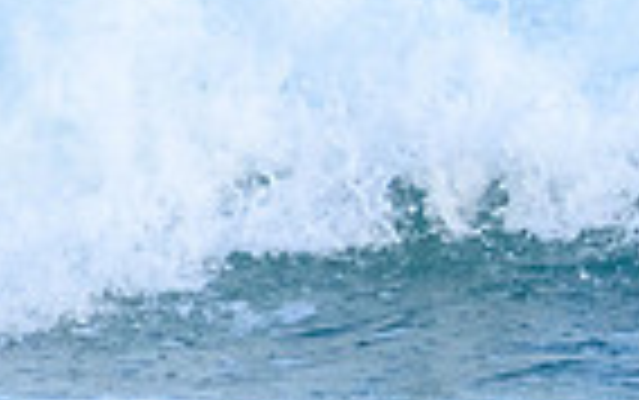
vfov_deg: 0.4
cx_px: 1188
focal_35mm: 3325
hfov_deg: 0.6
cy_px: 187
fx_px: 57950
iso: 3200
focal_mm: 800
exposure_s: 1/2000
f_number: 11
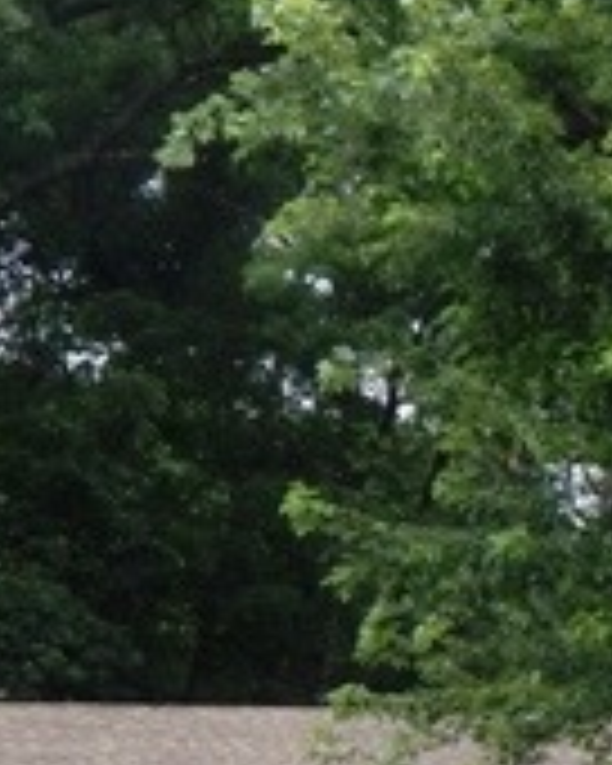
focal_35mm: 158
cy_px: 810
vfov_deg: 12.0
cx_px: 1004
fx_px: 3577
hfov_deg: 9.4
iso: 125
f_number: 3.6
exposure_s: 1/500
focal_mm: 7.7
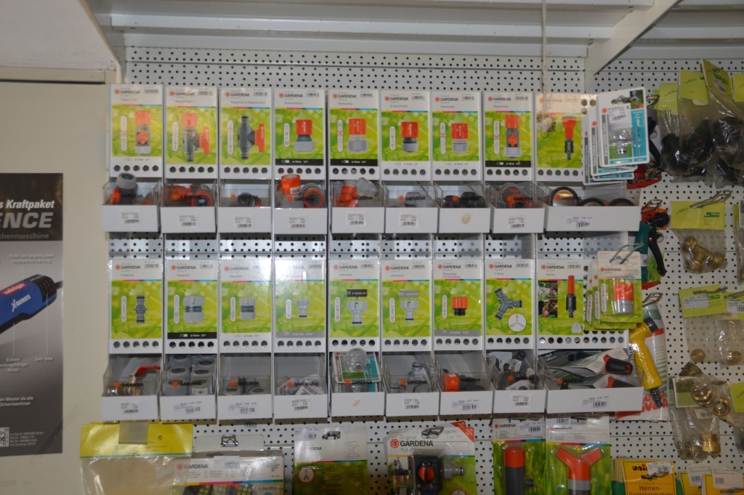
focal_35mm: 40
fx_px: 836
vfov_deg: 33.0
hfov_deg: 48.0
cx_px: 372
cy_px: 248
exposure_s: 1/60
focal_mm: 27
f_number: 4
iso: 450
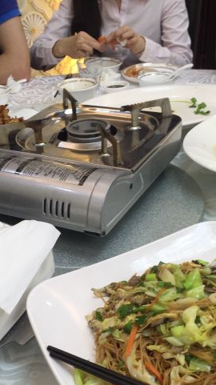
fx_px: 469
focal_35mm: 46
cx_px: 81
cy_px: 255
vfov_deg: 44.0
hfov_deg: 25.9
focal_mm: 4.15
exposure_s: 1/50
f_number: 2.2
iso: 40
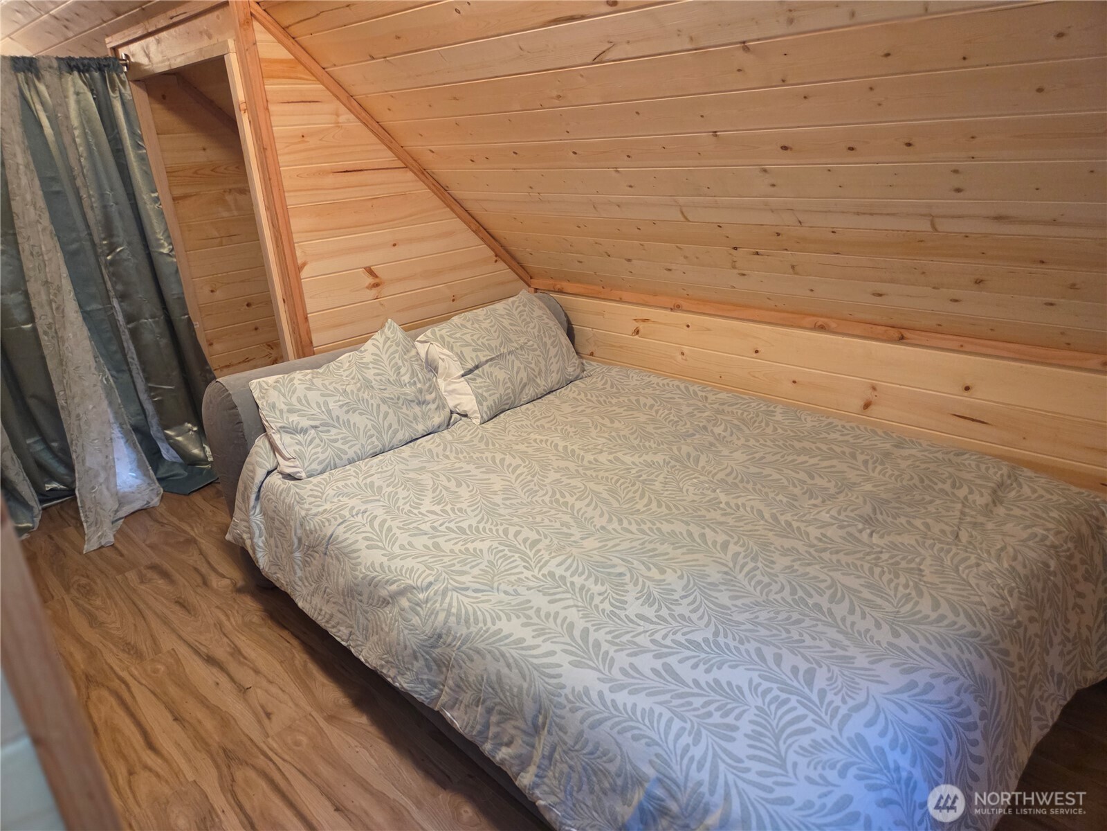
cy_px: 416
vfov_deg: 58.9
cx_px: 554
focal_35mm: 23
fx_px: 736
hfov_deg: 73.9
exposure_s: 1/120
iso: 640
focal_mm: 5.4
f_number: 1.8
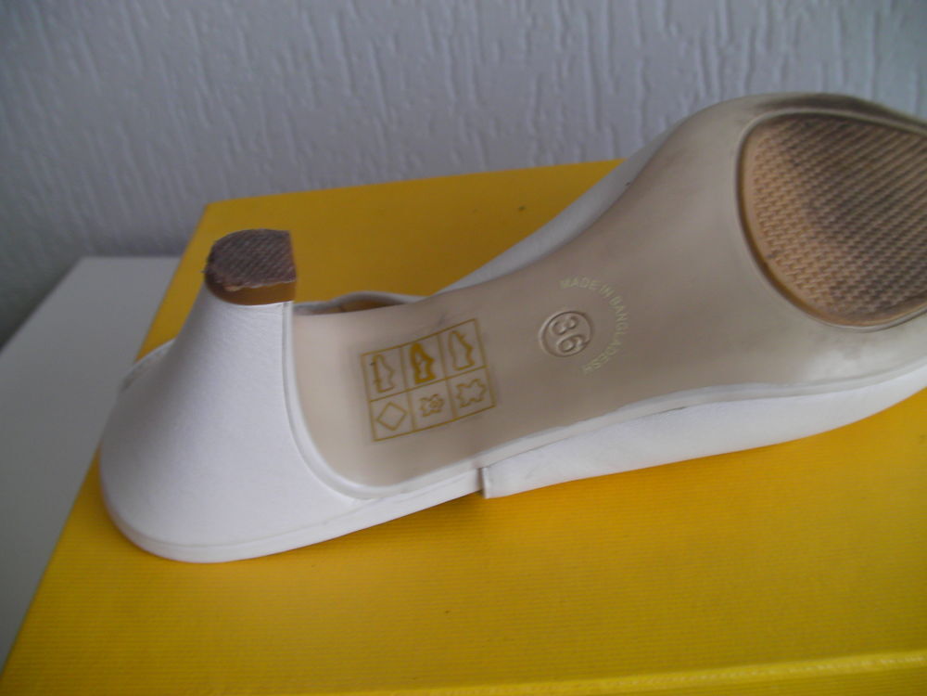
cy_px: 348
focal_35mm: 38
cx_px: 464
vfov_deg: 37.7
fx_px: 1018
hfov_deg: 49.0
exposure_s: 1/30
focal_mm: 6.3
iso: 53
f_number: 3.5
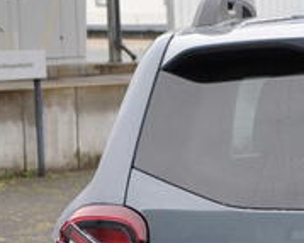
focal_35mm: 214
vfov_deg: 7.2
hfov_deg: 8.9
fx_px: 1924
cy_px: 280
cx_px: 386
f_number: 4.2
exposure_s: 1/200
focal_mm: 34
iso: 320
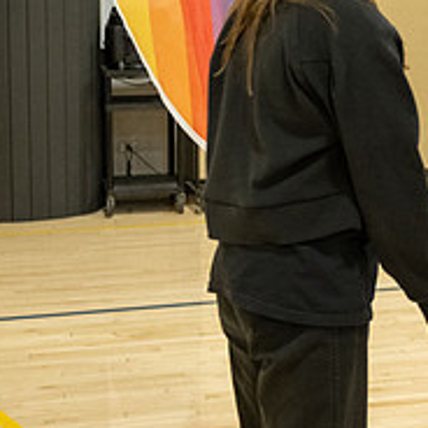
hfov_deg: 16.4
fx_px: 1427
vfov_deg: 16.9
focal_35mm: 102
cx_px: 512
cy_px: 71
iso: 3200
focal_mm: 38
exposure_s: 1/250
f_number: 2.8
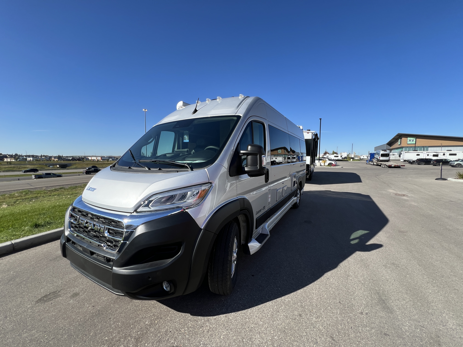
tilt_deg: -4.5
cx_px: 232
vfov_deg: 89.9
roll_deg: +0.3
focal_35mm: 13
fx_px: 174
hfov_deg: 106.2
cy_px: 174
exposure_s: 1/935
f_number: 1.8
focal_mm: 1.57
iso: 32
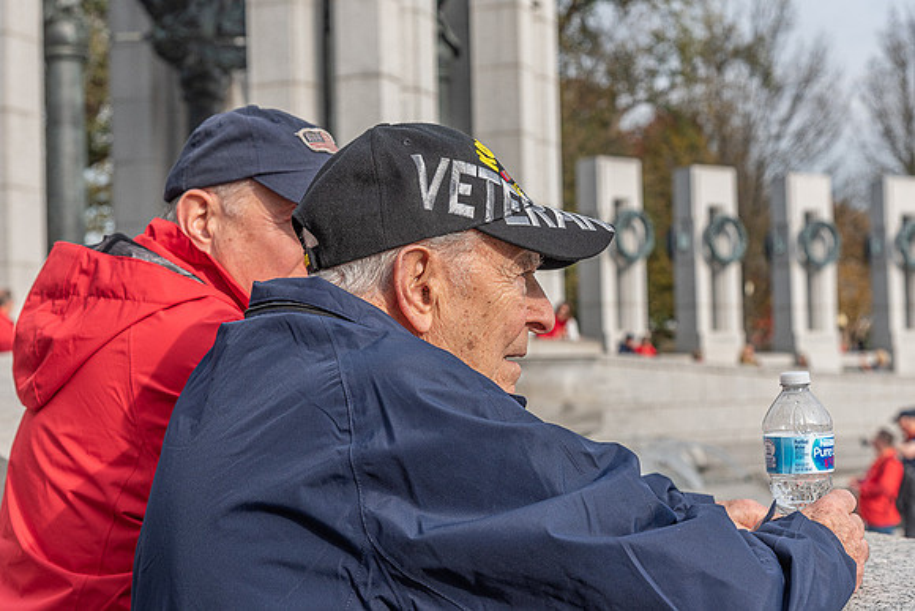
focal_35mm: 66
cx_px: 458
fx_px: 1678
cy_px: 306
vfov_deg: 20.6
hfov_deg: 30.5
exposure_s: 1/800
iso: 500
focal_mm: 66
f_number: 7.1
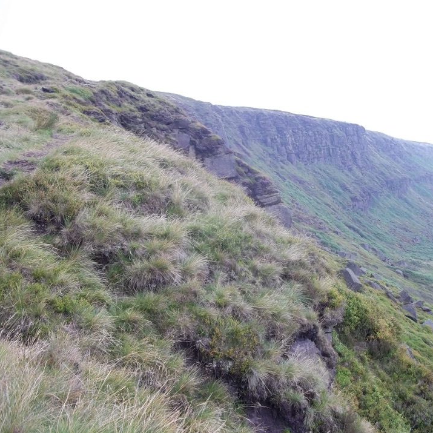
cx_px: 251
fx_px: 538
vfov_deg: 43.9
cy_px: 217
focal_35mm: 38
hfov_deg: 43.7
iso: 80
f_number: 2.9
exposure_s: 1/200
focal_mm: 5.7
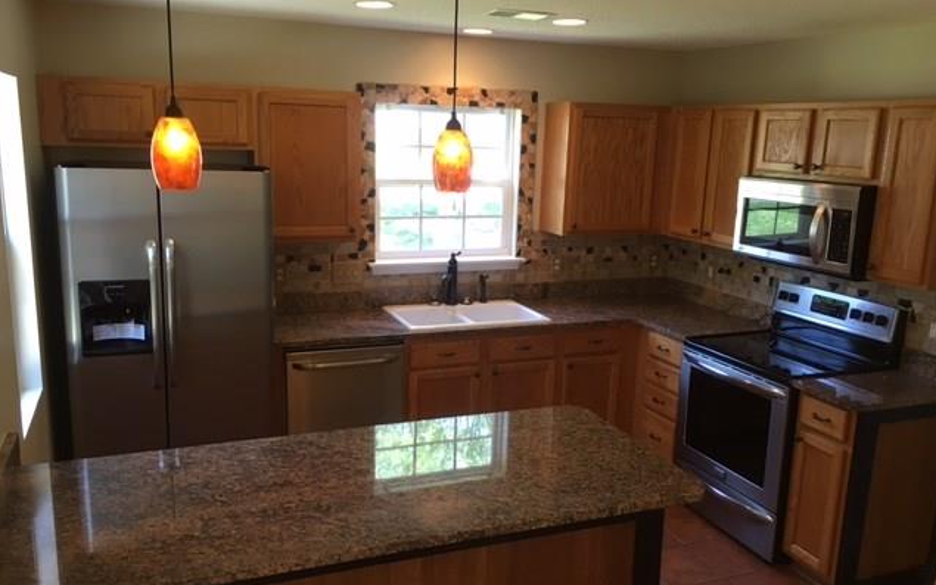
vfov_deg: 40.6
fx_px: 791
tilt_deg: -12.2
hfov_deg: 61.2
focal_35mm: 31
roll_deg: -2.4
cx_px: 470
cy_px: 305
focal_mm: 4.15
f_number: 2.2
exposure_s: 1/30
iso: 64
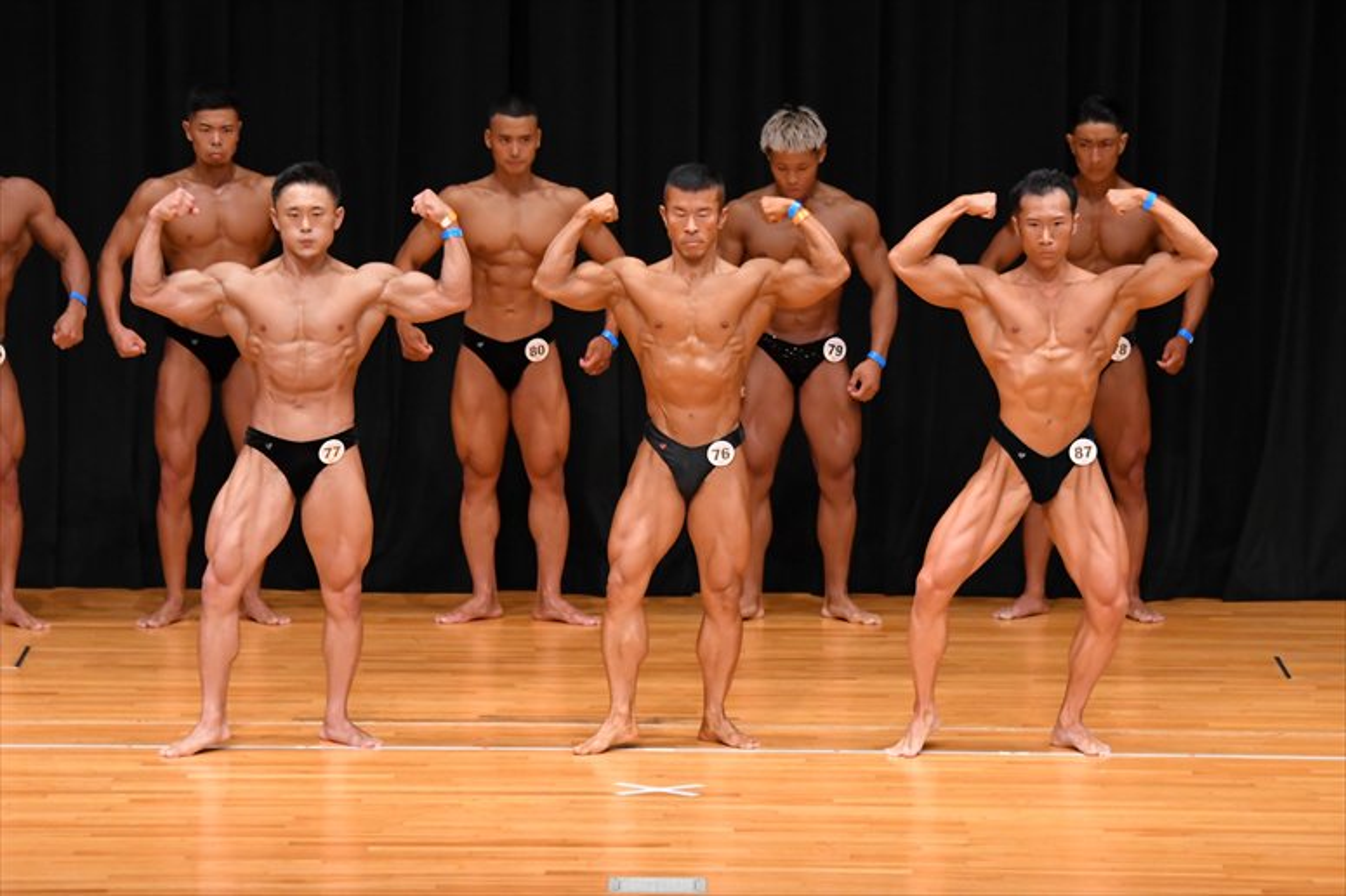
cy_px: 448
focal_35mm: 217
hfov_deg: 9.5
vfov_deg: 6.3
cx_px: 673
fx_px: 8110
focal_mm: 145
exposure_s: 1/400
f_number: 5.6
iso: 4000
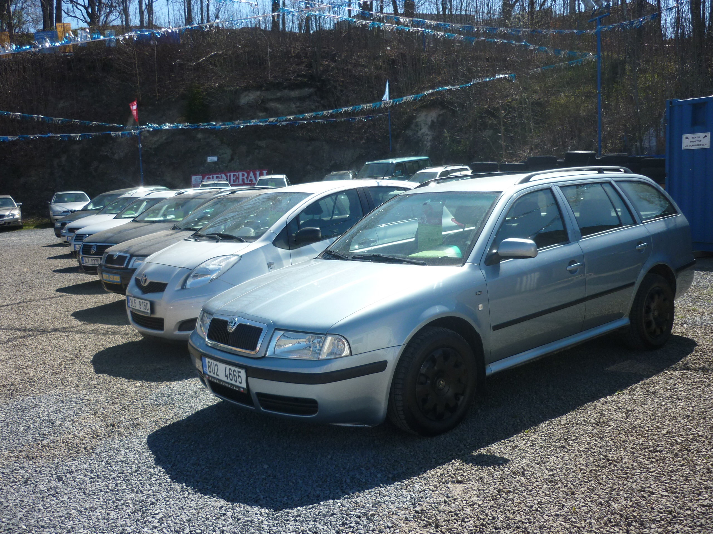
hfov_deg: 55.4
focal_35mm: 33
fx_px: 680
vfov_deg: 42.9
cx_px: 356
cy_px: 267
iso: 80
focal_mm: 5.5
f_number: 2.8
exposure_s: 1/800
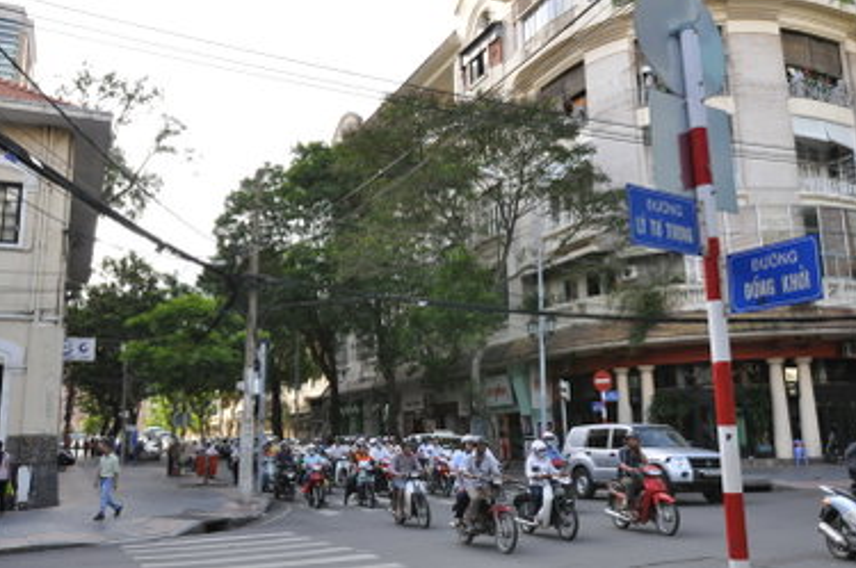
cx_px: 447
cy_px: 267
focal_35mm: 32
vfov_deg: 41.0
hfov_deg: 58.8
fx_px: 760
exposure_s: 1/250
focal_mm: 20
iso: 1000
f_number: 8
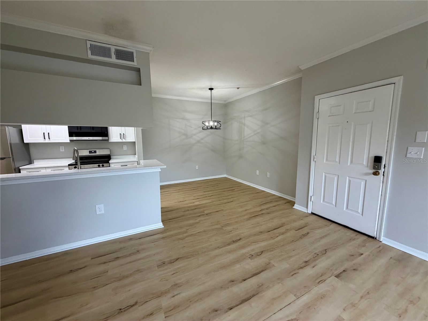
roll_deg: +0.7
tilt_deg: -7.3
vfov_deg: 85.7
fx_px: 173
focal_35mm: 14
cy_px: 160
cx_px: 214
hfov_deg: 102.1
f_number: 2.2
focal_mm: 2.22
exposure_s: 1/120
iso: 200
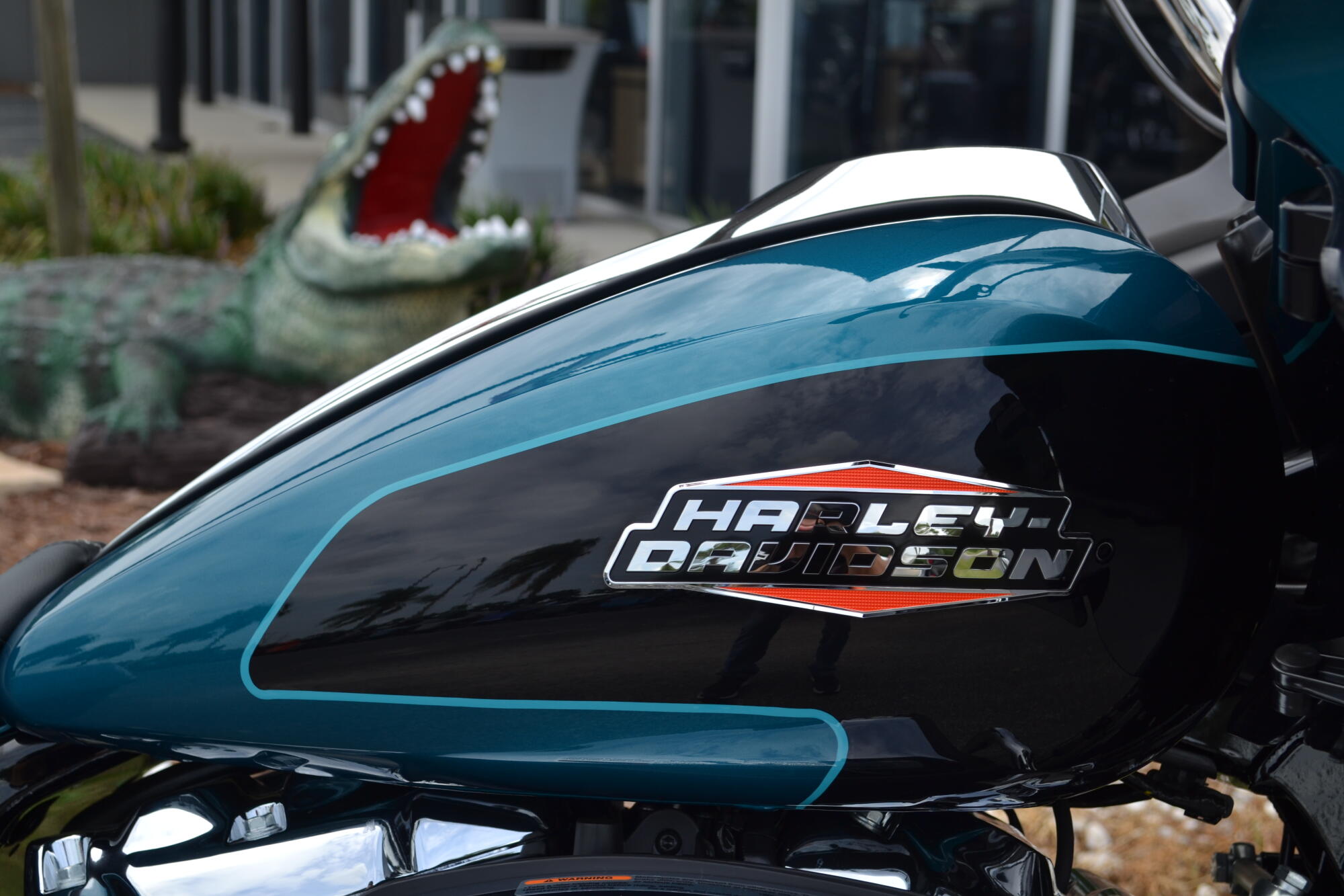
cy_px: 448
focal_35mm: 60
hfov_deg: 33.4
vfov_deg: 22.6
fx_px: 2240
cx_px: 672
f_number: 7.1
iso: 100
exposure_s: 1/200
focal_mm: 40
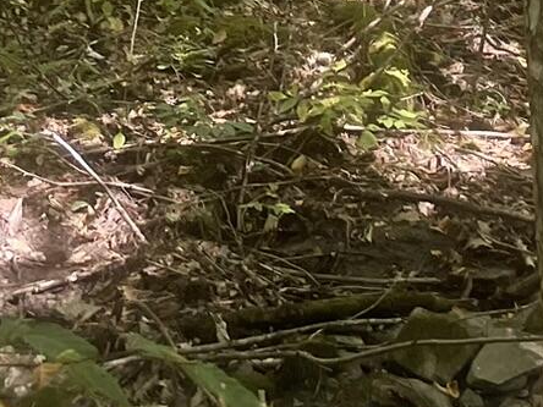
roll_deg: +1.9
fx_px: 1882
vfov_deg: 10.9
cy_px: -483
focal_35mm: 120
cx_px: 519
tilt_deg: +7.1
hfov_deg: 16.1
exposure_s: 1/121
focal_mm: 4.2
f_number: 1.6
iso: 50
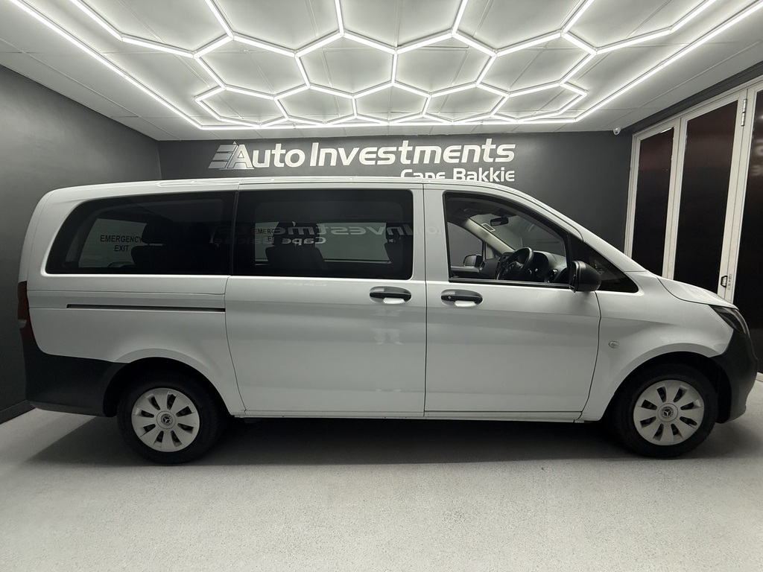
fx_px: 309
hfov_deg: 102.1
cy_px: 286
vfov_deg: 85.7
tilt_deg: -6.1
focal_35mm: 14
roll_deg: +1.4
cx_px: 382
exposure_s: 1/100
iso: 250
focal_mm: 2.22
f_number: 2.2
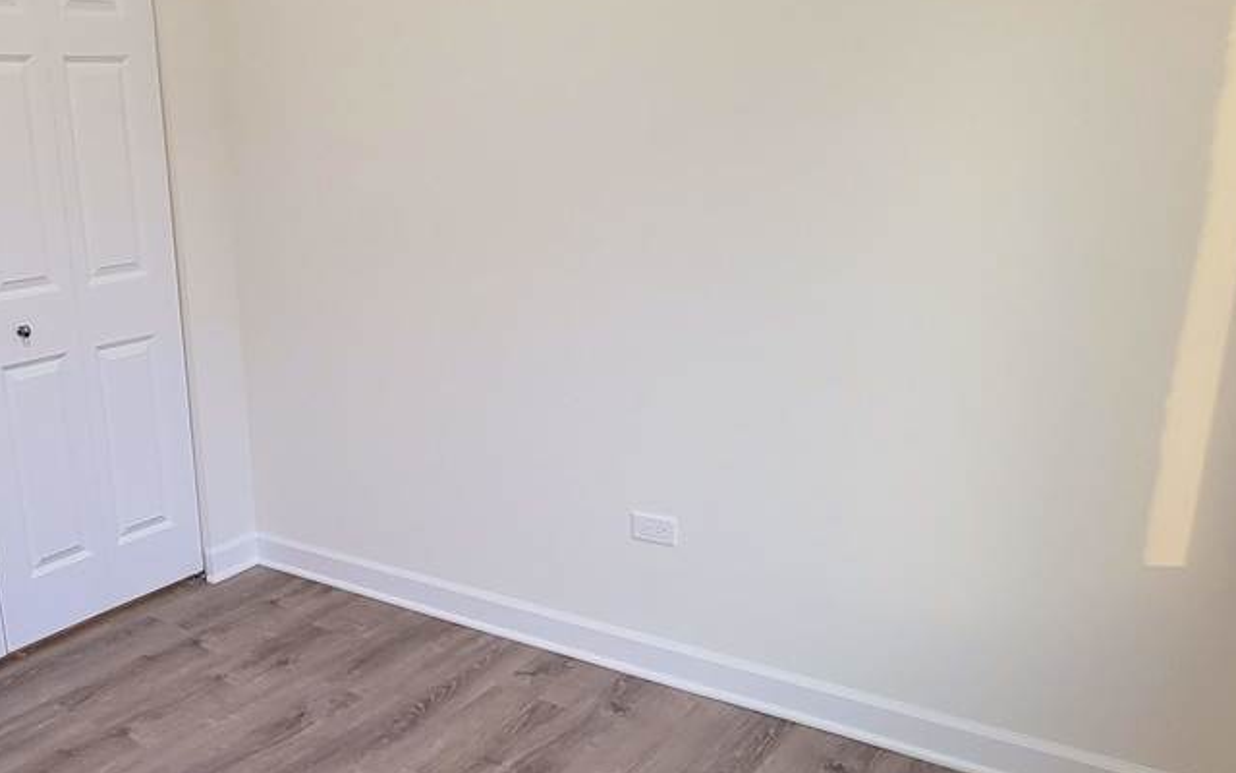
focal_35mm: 31
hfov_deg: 57.9
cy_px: 462
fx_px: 1044
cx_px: 301
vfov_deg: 40.4
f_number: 2.2
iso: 250
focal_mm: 1.74
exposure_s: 1/59
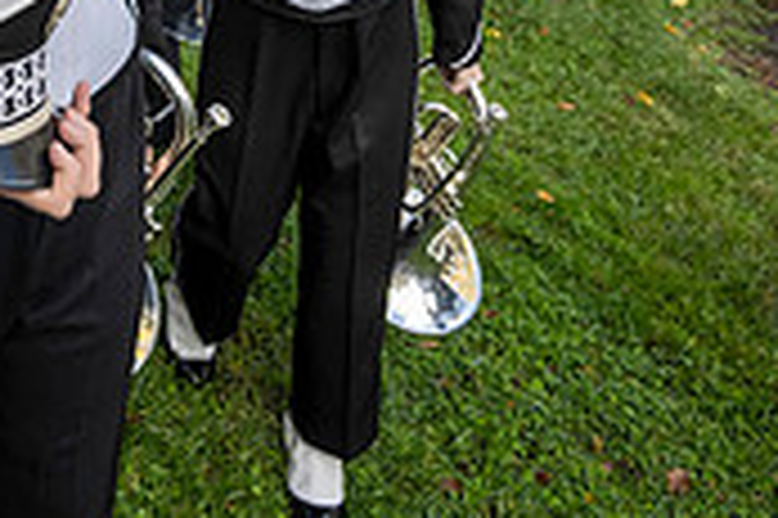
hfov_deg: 39.2
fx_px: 1015
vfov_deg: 22.8
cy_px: -277
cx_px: 90
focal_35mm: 47
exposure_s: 1/500
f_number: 4.5
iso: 320
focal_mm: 14
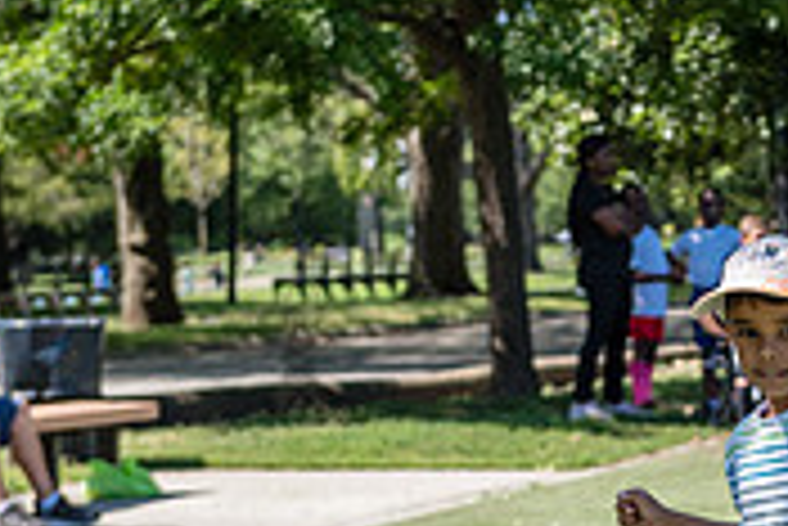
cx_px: 878
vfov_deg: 6.7
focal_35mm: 205
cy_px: 555
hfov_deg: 9.9
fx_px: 4491
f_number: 4
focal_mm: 62
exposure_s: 1/800
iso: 200
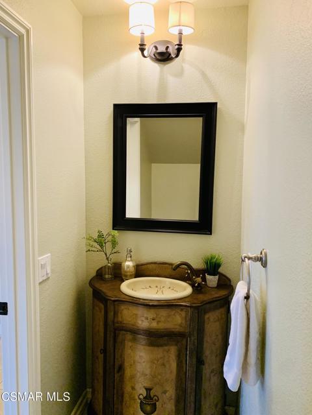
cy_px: 208
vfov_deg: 67.3
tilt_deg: -5.5
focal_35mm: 26
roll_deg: -1.5
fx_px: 312
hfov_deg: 53.1
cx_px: 156
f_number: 1.8
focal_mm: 4.25
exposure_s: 1/60
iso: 250
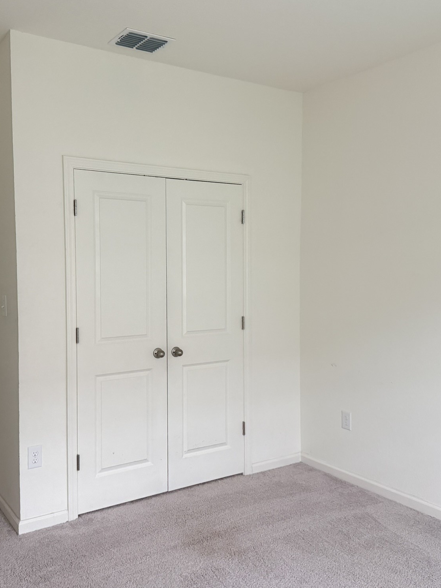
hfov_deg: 42.9
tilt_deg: -1.9
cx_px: 194
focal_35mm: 33
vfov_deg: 55.3
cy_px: 287
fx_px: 560
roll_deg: +0.5
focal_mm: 6.76
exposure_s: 1/60
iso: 500
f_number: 1.78
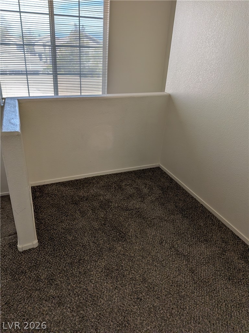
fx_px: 230
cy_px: 166
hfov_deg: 56.8
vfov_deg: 71.6
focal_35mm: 24
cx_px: 124
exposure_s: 1/205
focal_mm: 4.53
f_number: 1.7
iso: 18
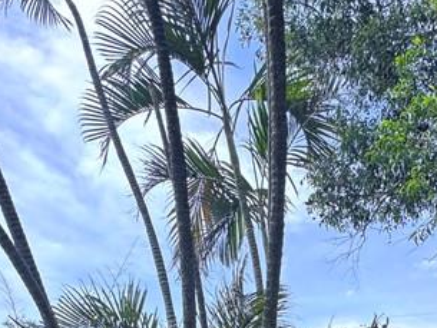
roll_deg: -1.9
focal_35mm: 47
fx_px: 594
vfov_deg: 22.5
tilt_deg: -2.4
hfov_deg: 39.9
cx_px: 291
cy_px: 544
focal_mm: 2.22
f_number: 2.2
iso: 40
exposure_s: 1/304
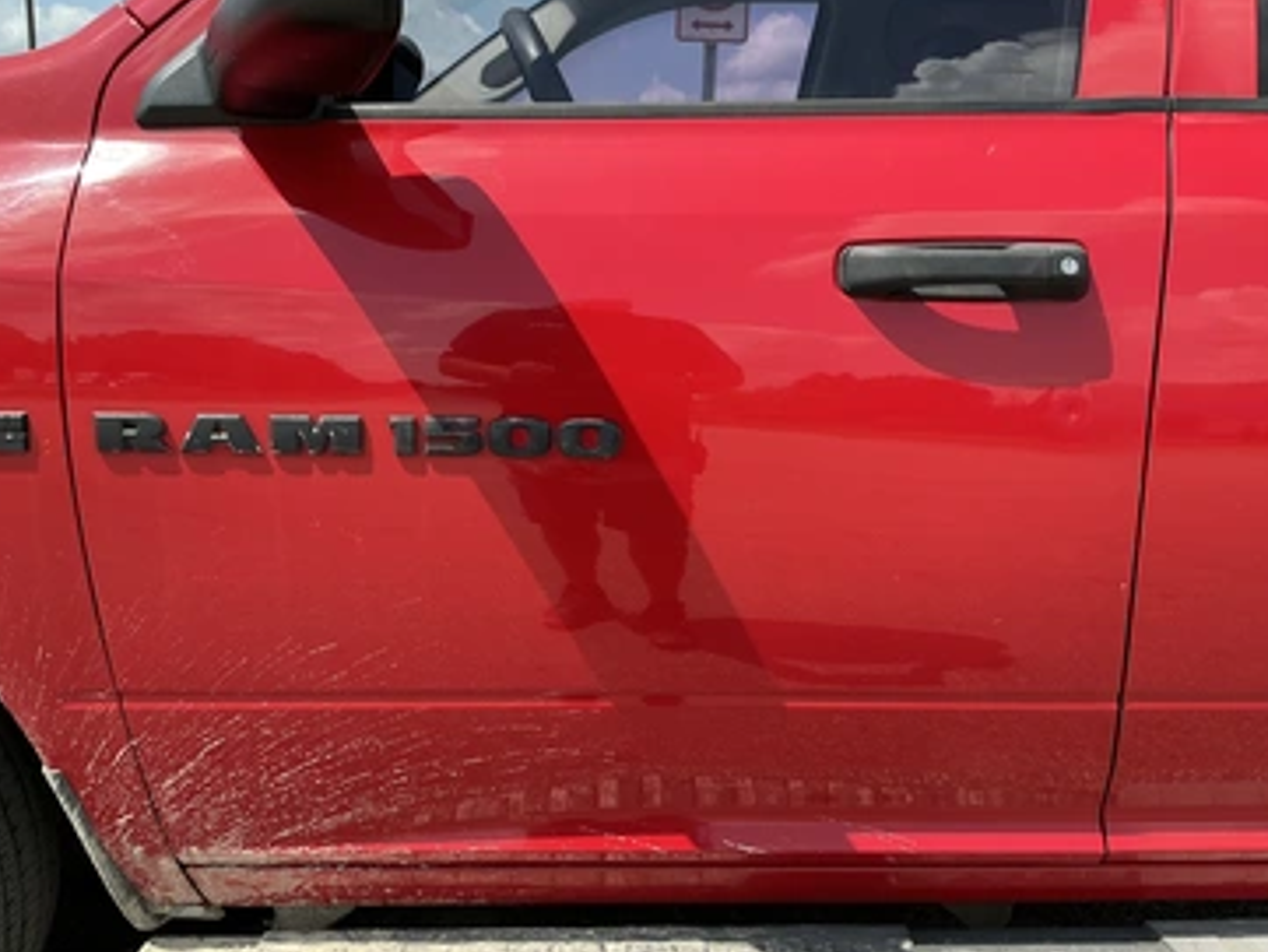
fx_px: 1136
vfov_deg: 45.5
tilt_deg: -11.3
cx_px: 618
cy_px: 478
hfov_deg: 58.3
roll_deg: -2.9
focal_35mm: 31
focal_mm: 3
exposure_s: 1/551
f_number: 1.8
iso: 25
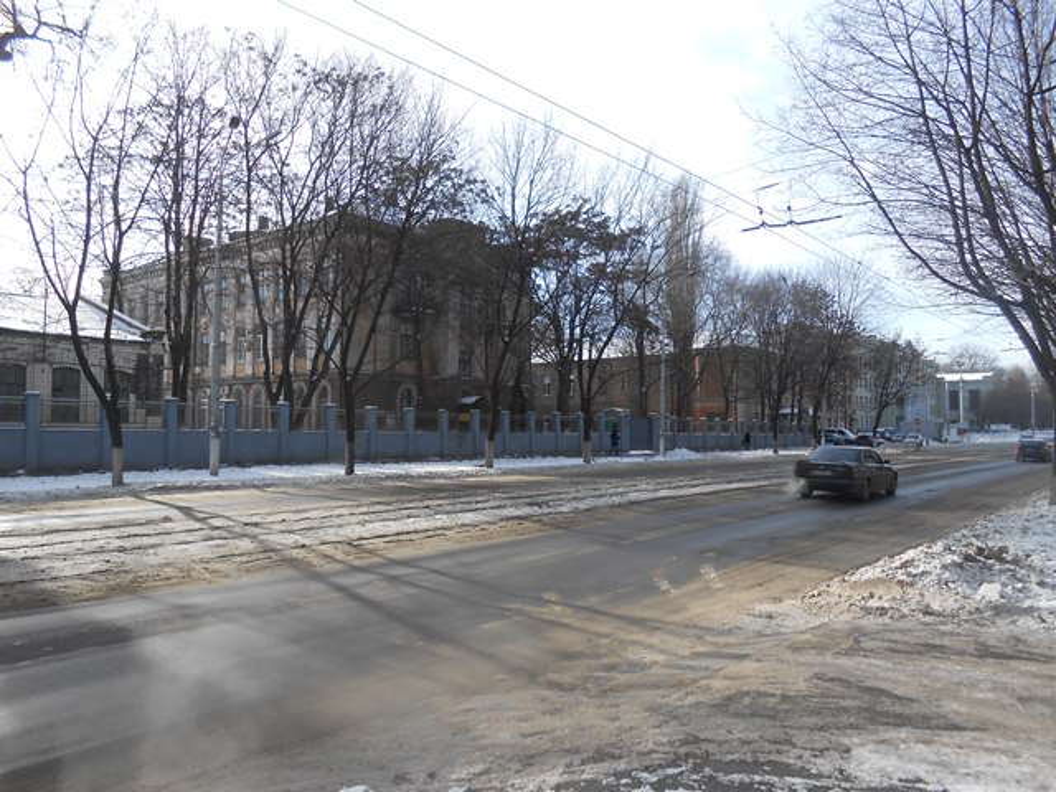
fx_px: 793
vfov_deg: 53.1
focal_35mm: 26
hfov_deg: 67.3
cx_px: 528
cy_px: 396
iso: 80
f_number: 3.5
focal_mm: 4.6
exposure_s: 1/500
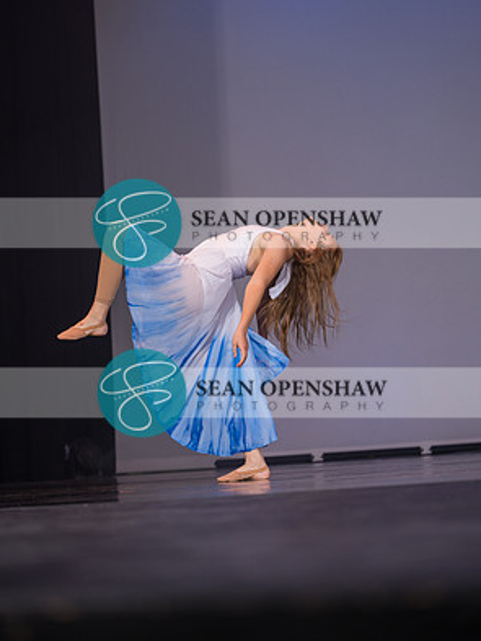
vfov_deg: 25.3
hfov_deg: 19.1
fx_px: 1426
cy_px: 297
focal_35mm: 77
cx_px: 241
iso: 500
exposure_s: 1/500
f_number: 2.8
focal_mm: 70
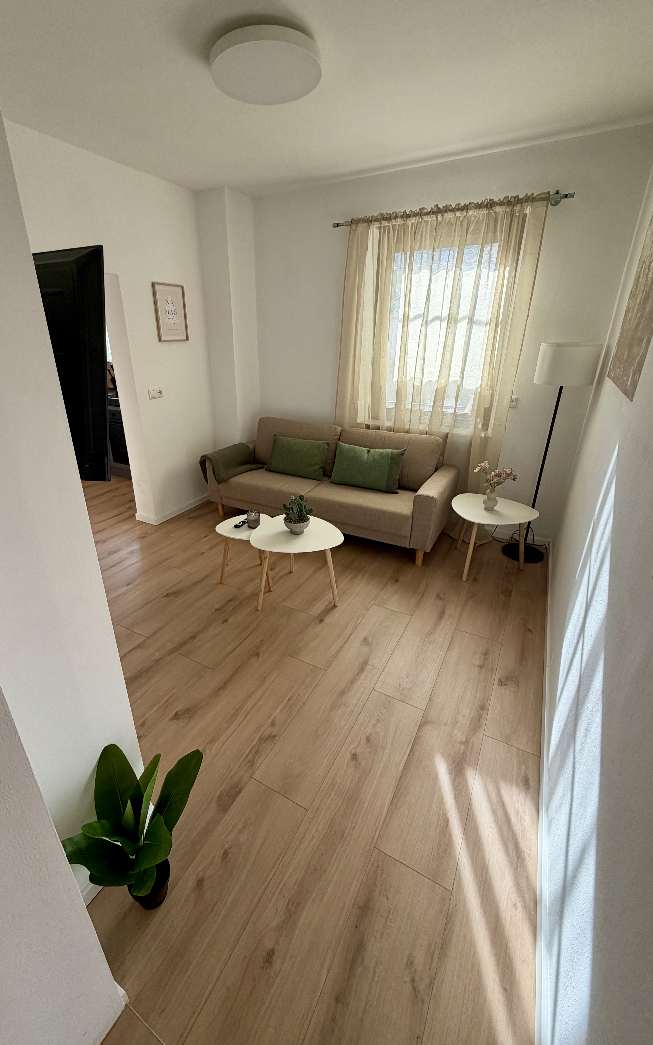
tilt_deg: -23.6
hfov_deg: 74.6
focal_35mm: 15
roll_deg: +0.0
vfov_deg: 101.5
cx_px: 295
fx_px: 427
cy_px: 523
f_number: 2.2
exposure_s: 1/121
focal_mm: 2.22
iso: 64
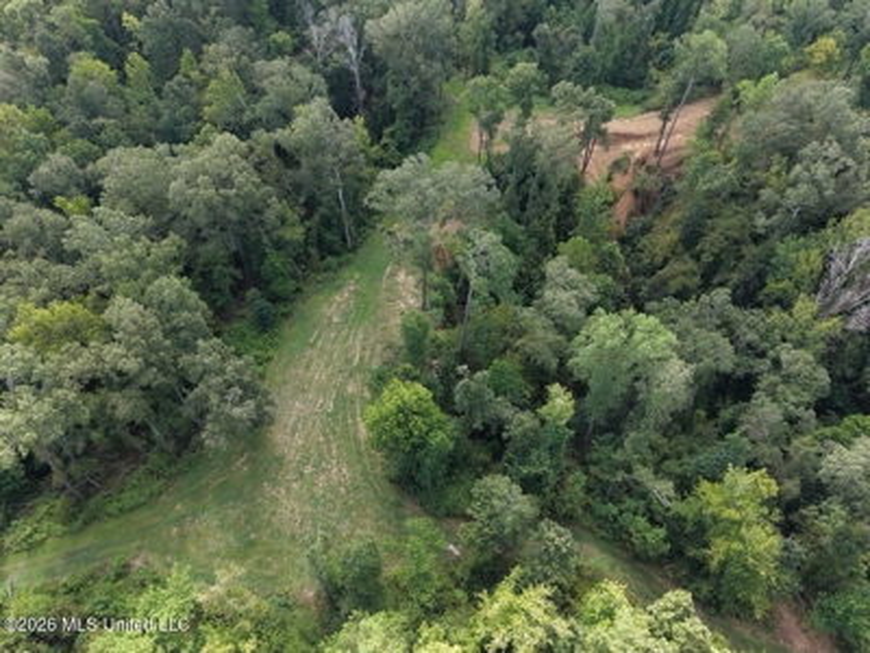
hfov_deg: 71.6
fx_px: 603
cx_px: 435
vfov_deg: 56.8
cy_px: 326
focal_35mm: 24
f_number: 1.8
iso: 100
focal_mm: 8.67
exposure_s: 1/500
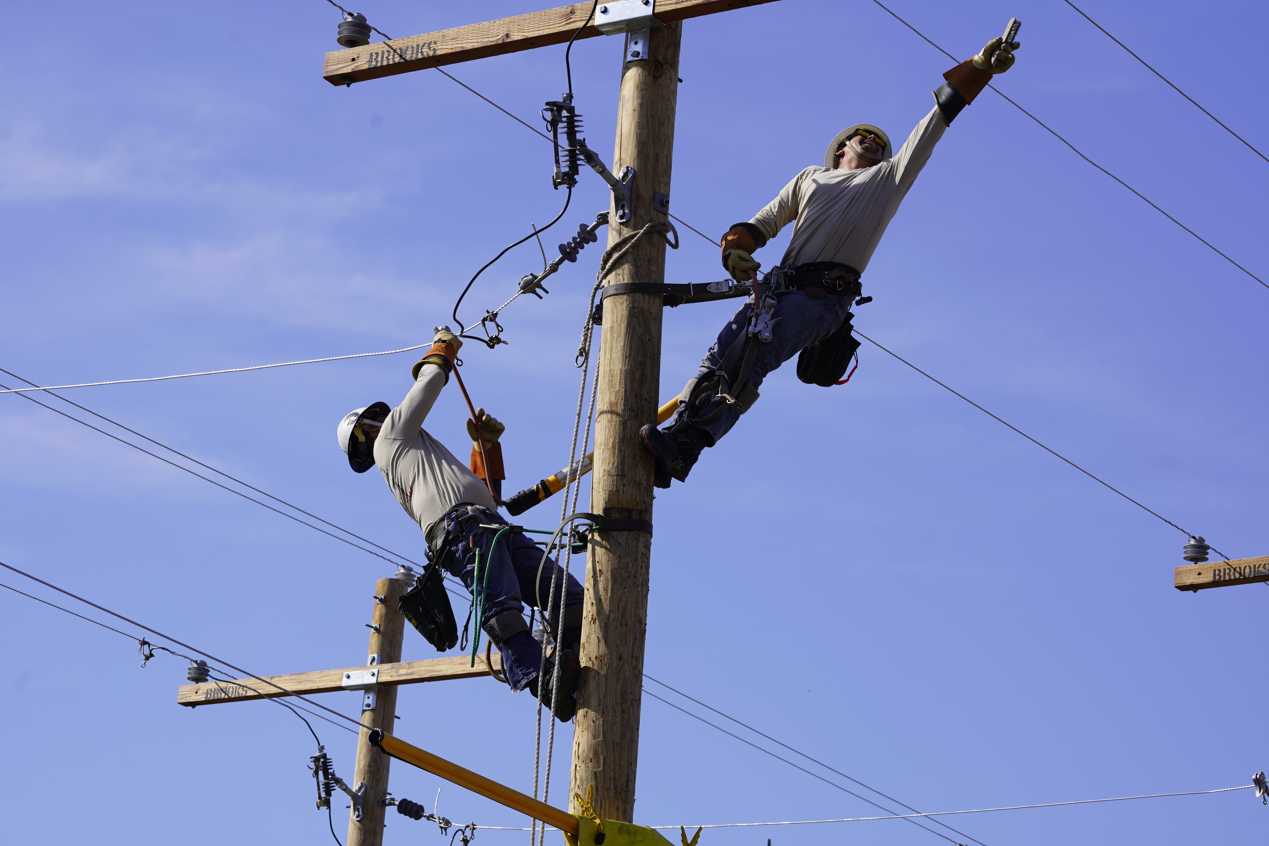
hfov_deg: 16.4
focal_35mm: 125
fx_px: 4406
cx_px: 634
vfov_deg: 11.0
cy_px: 423
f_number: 8
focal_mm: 125
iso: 100
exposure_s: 1/320
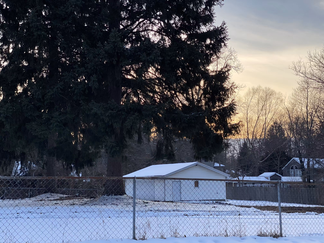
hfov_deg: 36.8
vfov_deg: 28.0
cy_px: 122
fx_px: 487
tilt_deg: +9.2
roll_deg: -0.2
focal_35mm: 52
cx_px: 162
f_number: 2
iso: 20
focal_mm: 6
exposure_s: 1/372
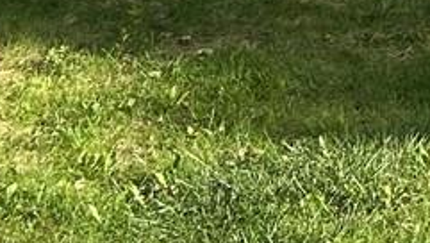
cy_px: -354
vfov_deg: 6.2
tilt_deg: -1.5
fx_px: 2145
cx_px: 1258
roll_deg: +1.1
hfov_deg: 9.3
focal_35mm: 188
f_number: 1.5
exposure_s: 1/1621
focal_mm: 5.7
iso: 50
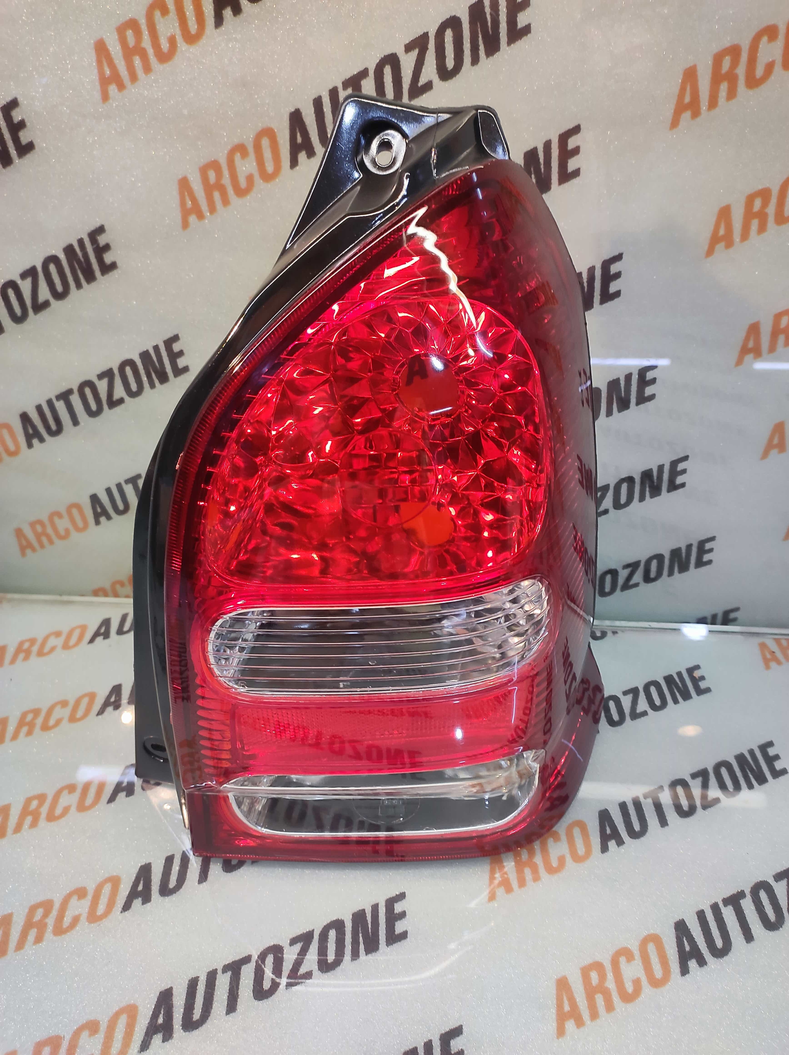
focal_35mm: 17
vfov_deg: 91.1
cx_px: 394
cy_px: 528
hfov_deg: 74.6
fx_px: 517
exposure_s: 1/33
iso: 225
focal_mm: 4.74
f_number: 1.79
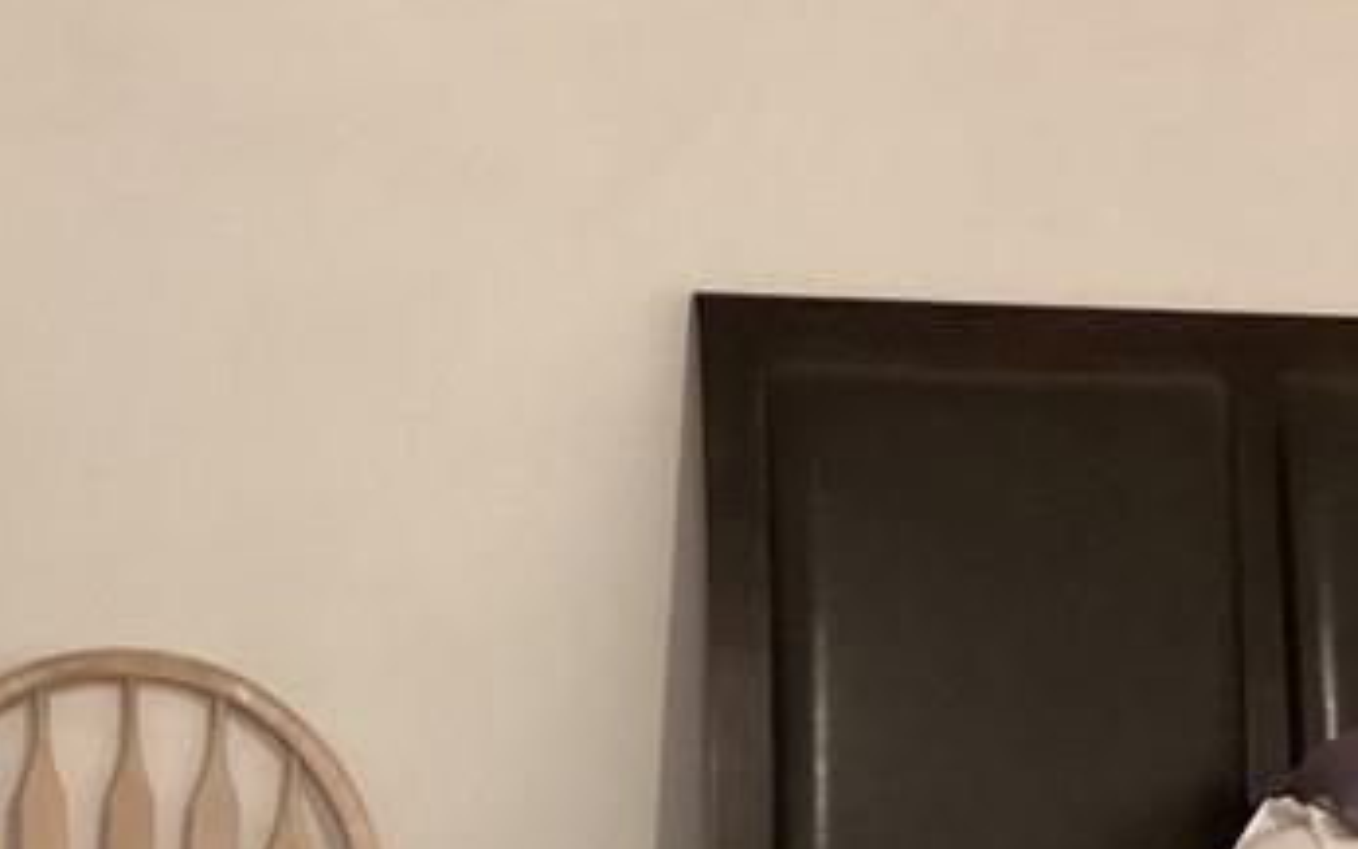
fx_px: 3591
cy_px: 1084
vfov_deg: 13.1
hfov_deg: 21.4
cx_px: 556
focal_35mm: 97
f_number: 2.4
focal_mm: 3.3
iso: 500
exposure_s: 1/30
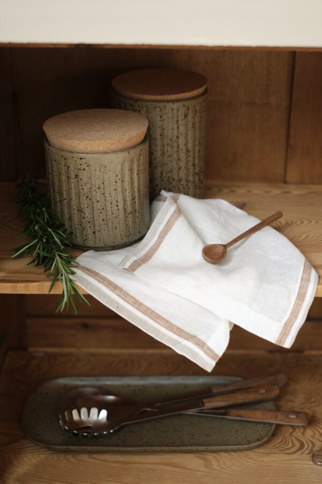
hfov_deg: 24.2
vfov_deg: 35.6
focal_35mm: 56
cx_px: 161
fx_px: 751
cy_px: 242
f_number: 4
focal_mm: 37.6
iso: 125
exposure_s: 1/2400
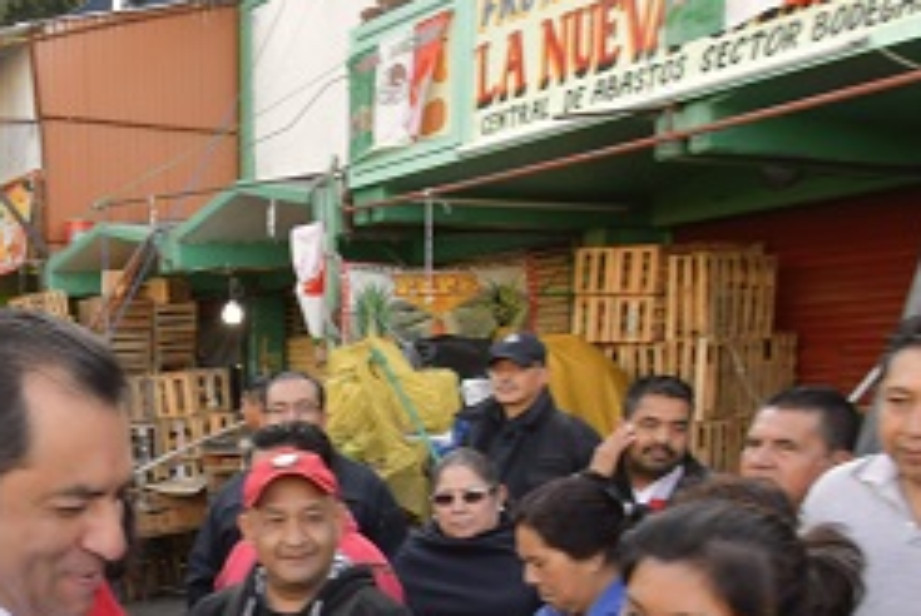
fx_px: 1127
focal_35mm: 44
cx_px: 56
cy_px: 575
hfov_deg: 40.4
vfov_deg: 29.1
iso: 200
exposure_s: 1/80
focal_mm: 10
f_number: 8
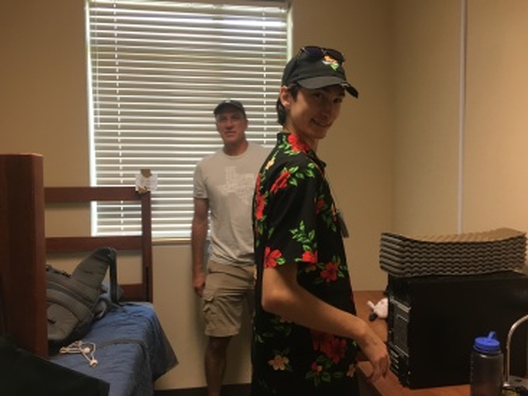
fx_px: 442
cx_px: 264
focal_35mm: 29
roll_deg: +0.2
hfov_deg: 61.7
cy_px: 198
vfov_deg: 48.2
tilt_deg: -2.5
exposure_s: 1/30
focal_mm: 4.15
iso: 80
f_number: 2.2
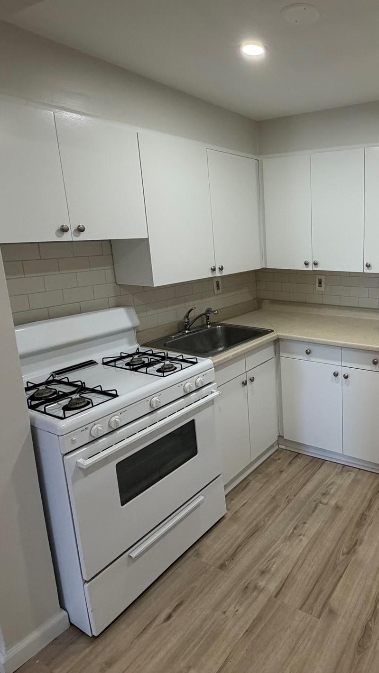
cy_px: 309
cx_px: 322
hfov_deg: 47.6
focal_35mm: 22
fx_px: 393
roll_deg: +1.0
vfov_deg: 81.0
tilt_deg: -10.8
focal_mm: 2.22
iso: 250
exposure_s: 1/120
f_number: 2.2
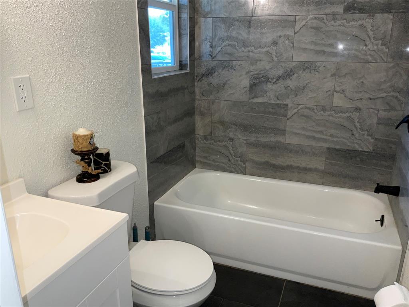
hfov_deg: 61.7
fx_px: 343
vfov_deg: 48.2
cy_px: 154
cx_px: 204
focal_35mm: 29
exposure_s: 1/60
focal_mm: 3
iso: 25
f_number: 1.8
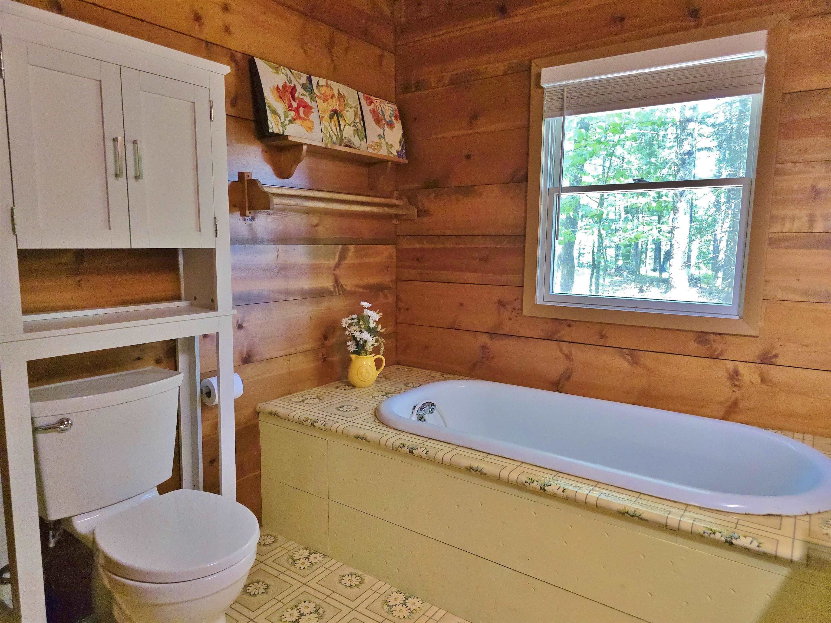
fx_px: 552
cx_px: 416
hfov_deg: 73.9
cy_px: 312
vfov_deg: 58.9
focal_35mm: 23
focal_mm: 6.3
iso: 800
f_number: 1.7
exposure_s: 1/120
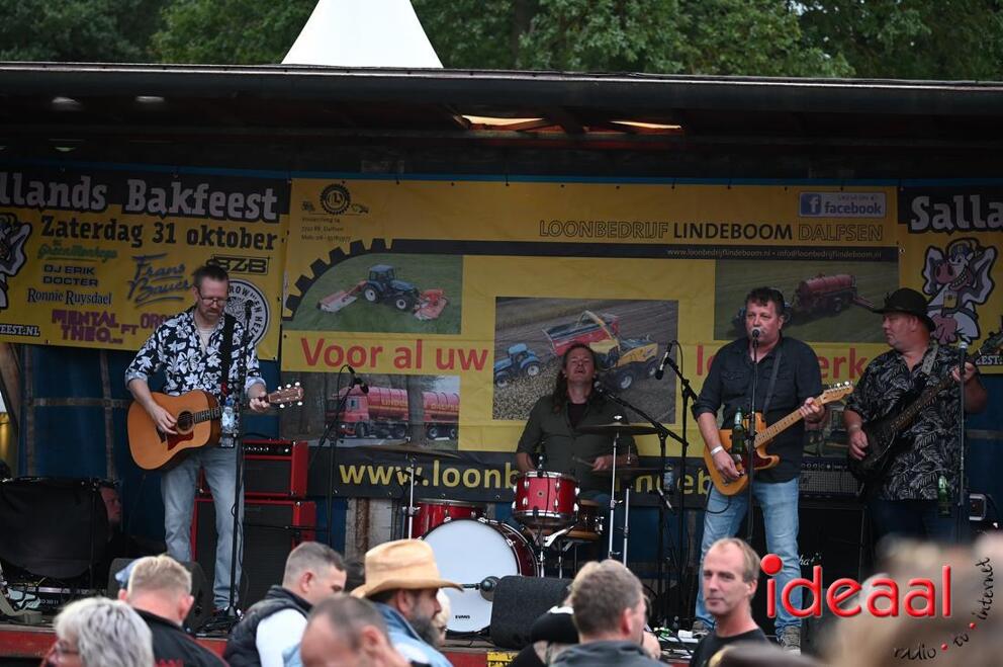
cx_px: 502
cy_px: 334
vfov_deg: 11.4
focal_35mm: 120
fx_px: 3339
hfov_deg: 17.1
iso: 1000
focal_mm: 120
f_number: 4.5
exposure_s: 1/60
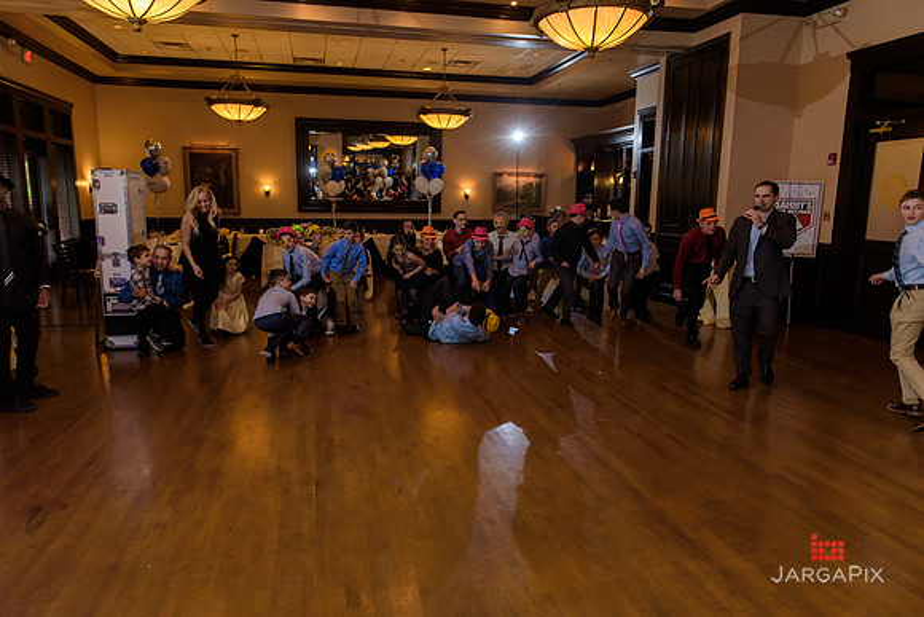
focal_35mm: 24
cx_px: 462
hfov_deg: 73.7
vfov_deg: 53.2
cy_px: 308
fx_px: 616
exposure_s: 1/125
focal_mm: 24
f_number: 3.2
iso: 1600
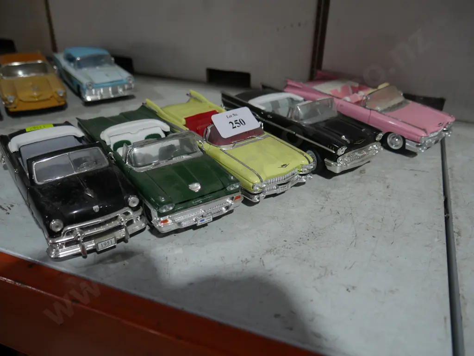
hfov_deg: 60.0
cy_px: 178
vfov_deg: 46.8
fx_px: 411
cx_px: 237
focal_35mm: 30
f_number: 3.6
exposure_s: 1/60
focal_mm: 15
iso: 250
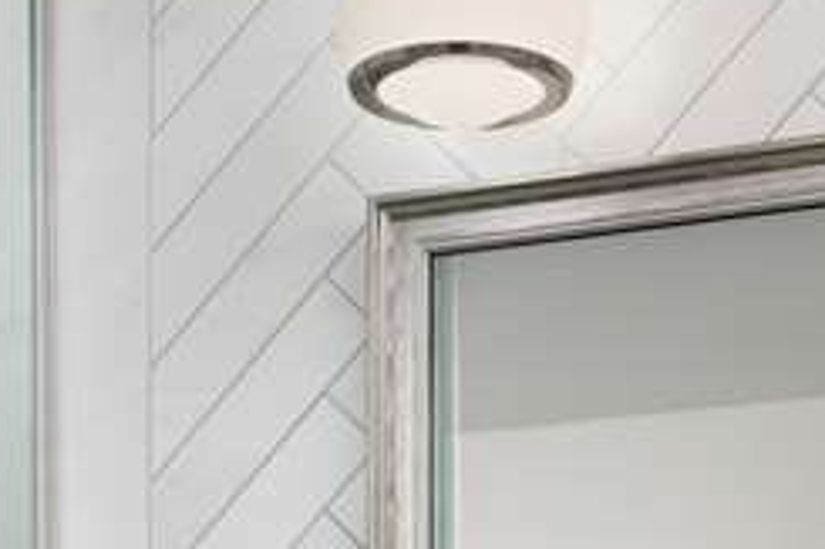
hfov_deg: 13.4
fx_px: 3504
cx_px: 323
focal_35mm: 153
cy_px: 1366
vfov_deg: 8.2
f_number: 11
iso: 500
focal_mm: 30
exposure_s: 1/4
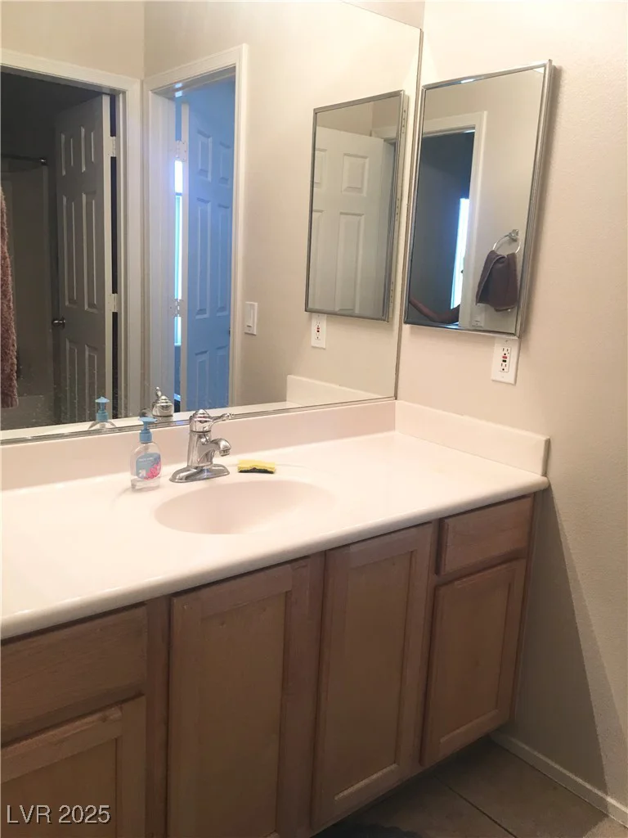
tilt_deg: -10.8
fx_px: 701
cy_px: 419
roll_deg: -3.3
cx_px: 314
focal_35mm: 29
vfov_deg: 61.7
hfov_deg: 48.2
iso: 32
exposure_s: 1/30
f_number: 2.2
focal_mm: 4.15
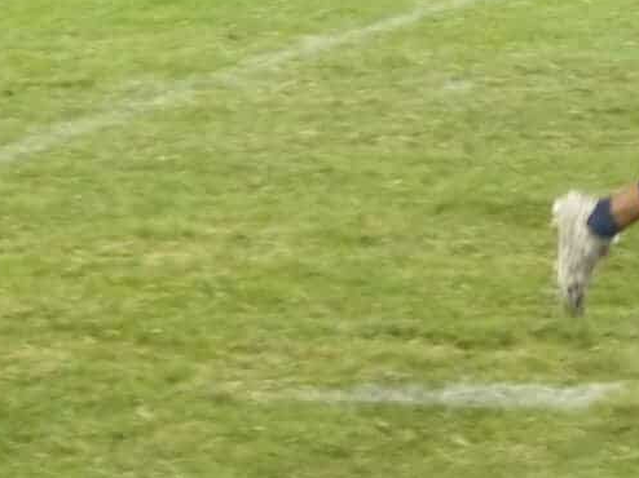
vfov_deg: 4.4
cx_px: 589
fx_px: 6199
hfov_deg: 5.9
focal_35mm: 336
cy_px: 28
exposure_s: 1/200
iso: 1600
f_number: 2.8
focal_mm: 29.2
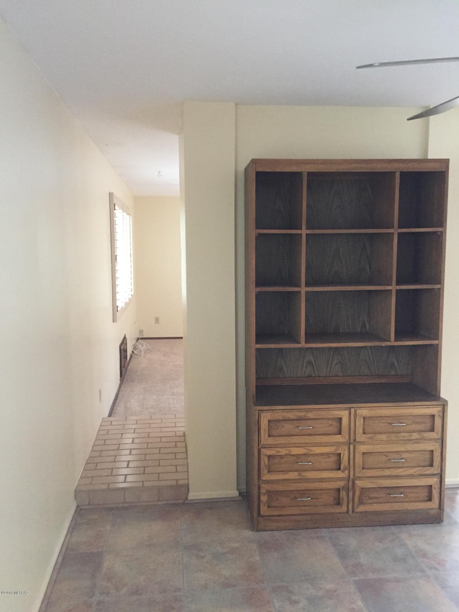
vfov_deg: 61.7
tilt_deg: -7.3
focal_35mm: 29
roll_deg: +0.7
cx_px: 230
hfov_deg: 48.2
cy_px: 306
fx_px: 513
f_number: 2.2
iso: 250
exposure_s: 1/15
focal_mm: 4.15
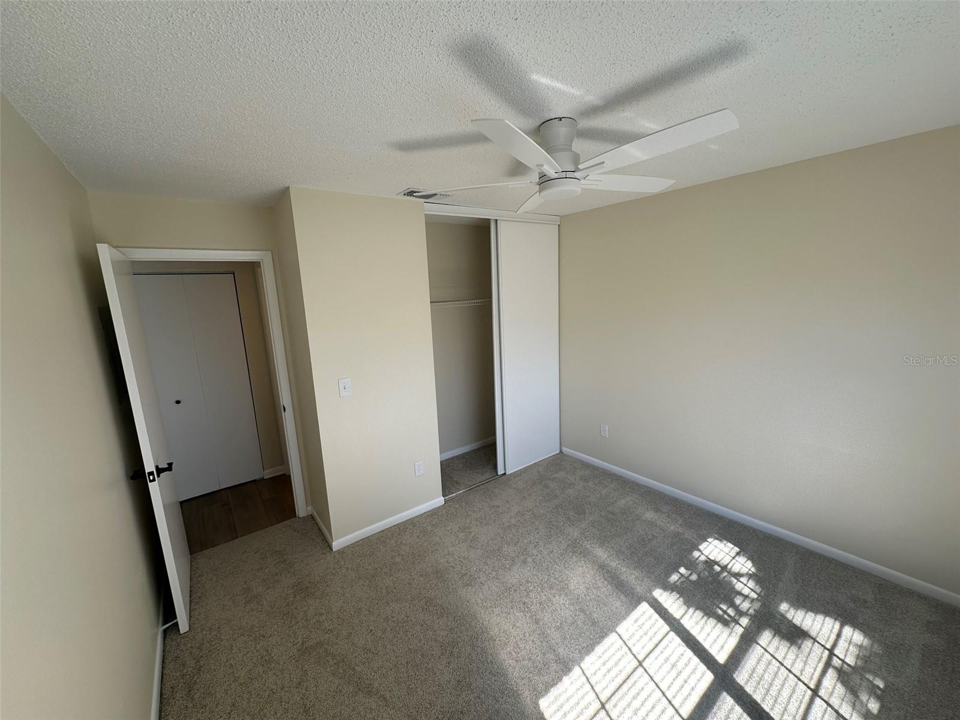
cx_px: 480
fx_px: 388
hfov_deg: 102.1
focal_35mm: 14
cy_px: 360
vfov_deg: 85.7
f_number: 2.2
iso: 40
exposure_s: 1/137
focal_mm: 2.22
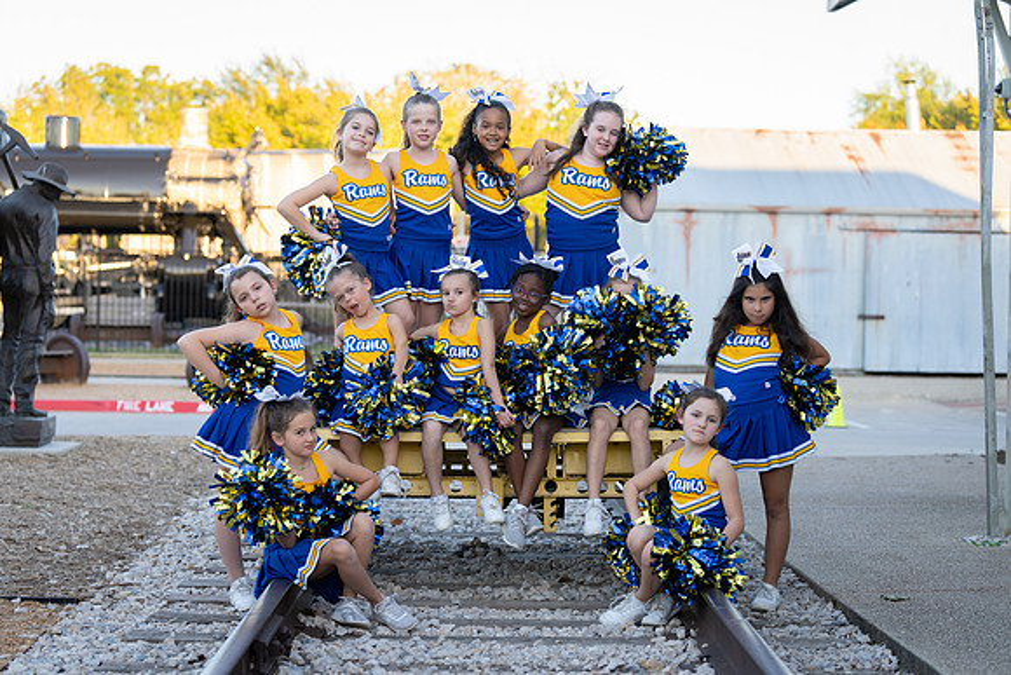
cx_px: 506
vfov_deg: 17.1
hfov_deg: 25.4
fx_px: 2247
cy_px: 338
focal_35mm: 80
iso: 320
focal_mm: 80
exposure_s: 1/320
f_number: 3.5
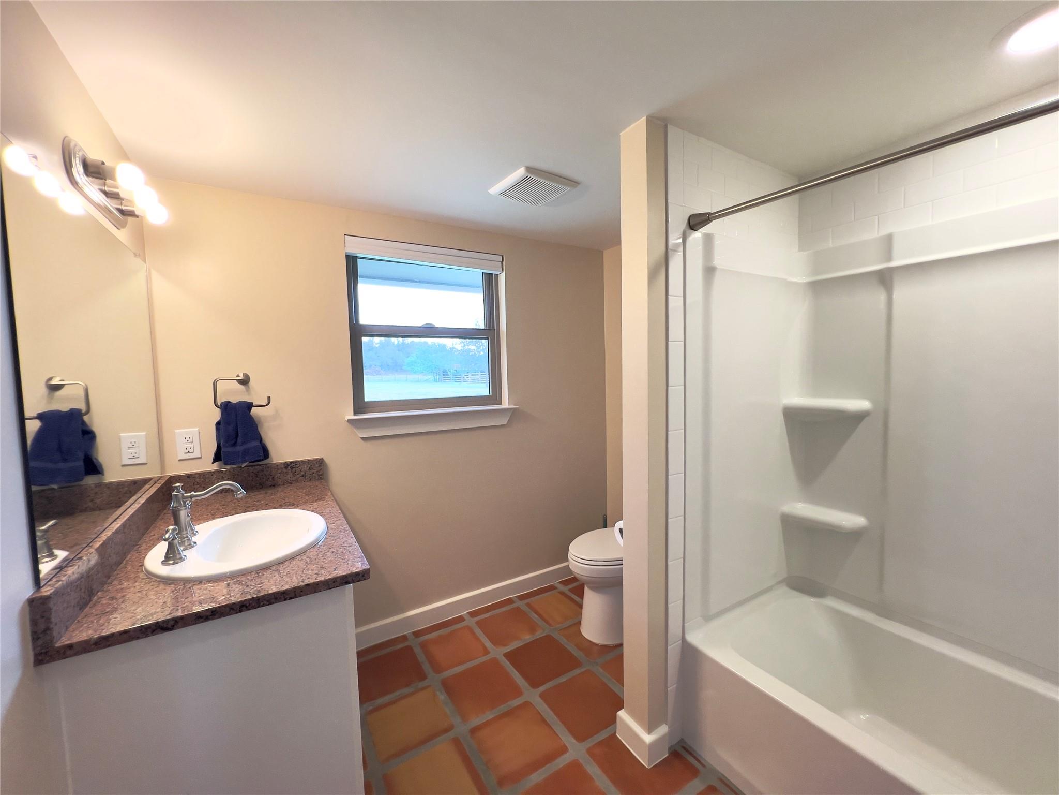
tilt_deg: -3.1
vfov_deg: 89.9
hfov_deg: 106.2
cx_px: 530
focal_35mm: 13
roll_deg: +2.0
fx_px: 398
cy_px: 398
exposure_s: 1/120
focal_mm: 1.57
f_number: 1.8
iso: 100
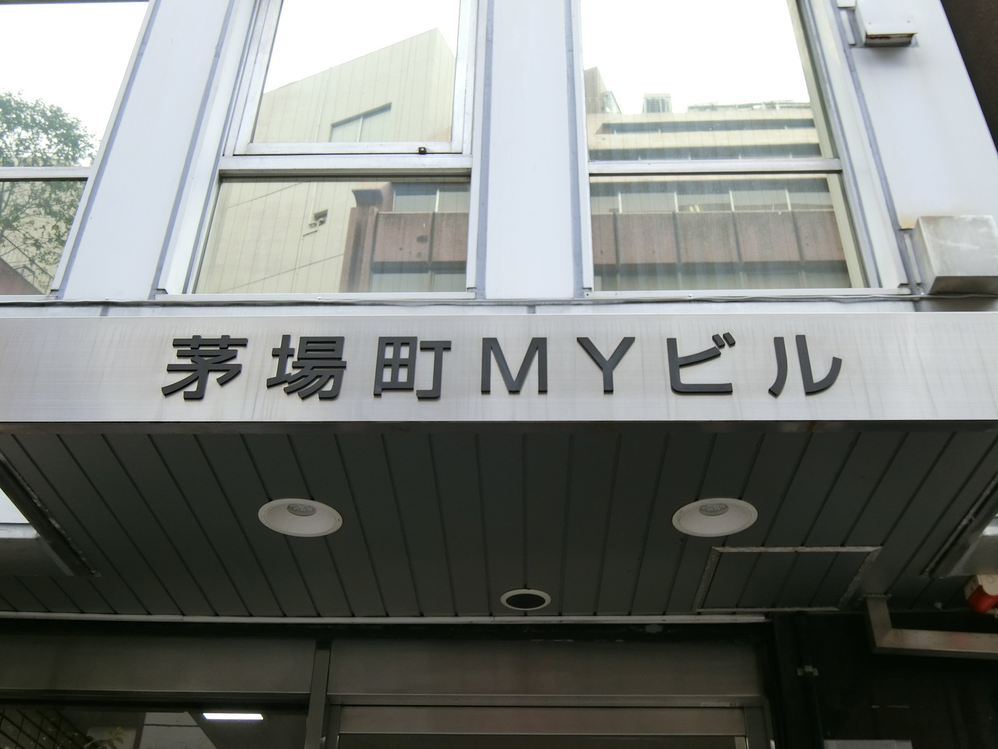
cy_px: 374
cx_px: 499
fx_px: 1096
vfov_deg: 37.7
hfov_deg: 49.0
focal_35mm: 38
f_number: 3.7
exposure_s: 1/125
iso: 125
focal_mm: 8.1
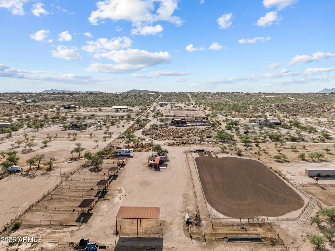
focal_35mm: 24
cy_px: 126
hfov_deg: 71.6
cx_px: 168
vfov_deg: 56.8
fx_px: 232
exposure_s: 1/120
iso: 300
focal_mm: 12.29
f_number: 2.8
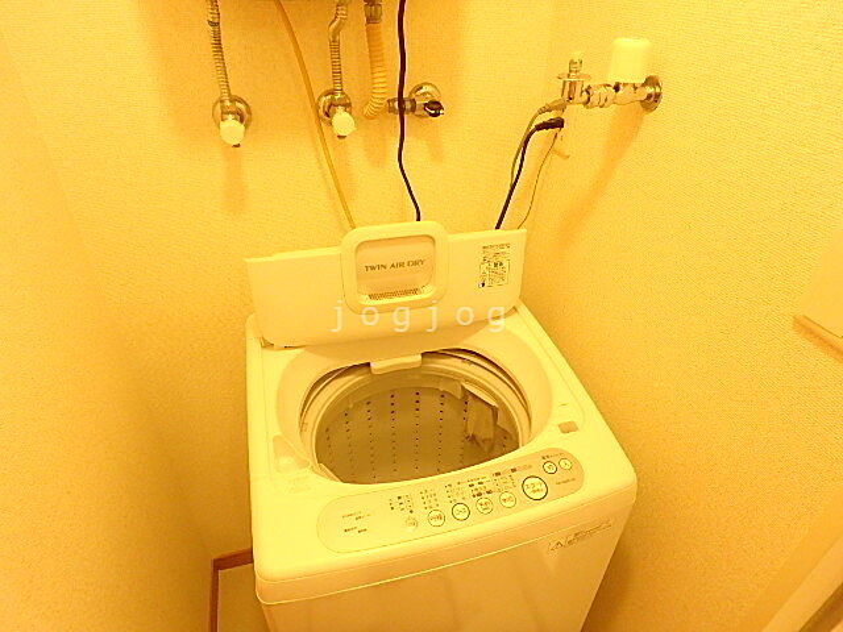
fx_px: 511
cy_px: 316
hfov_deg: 79.0
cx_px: 422
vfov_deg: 63.4
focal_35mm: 21
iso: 800
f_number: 3.5
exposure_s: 1/25
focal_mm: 3.7
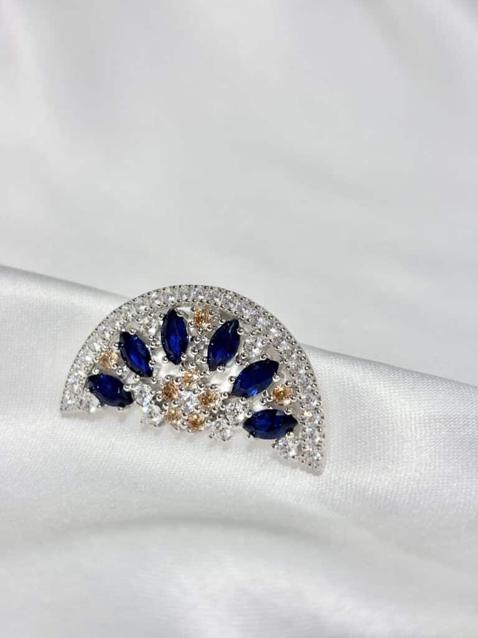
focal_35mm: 52
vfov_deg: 36.8
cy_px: 319
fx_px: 957
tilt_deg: -17.8
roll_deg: +8.3
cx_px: 239
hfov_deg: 28.0
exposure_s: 1/262
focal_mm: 5.96
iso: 32
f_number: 1.6
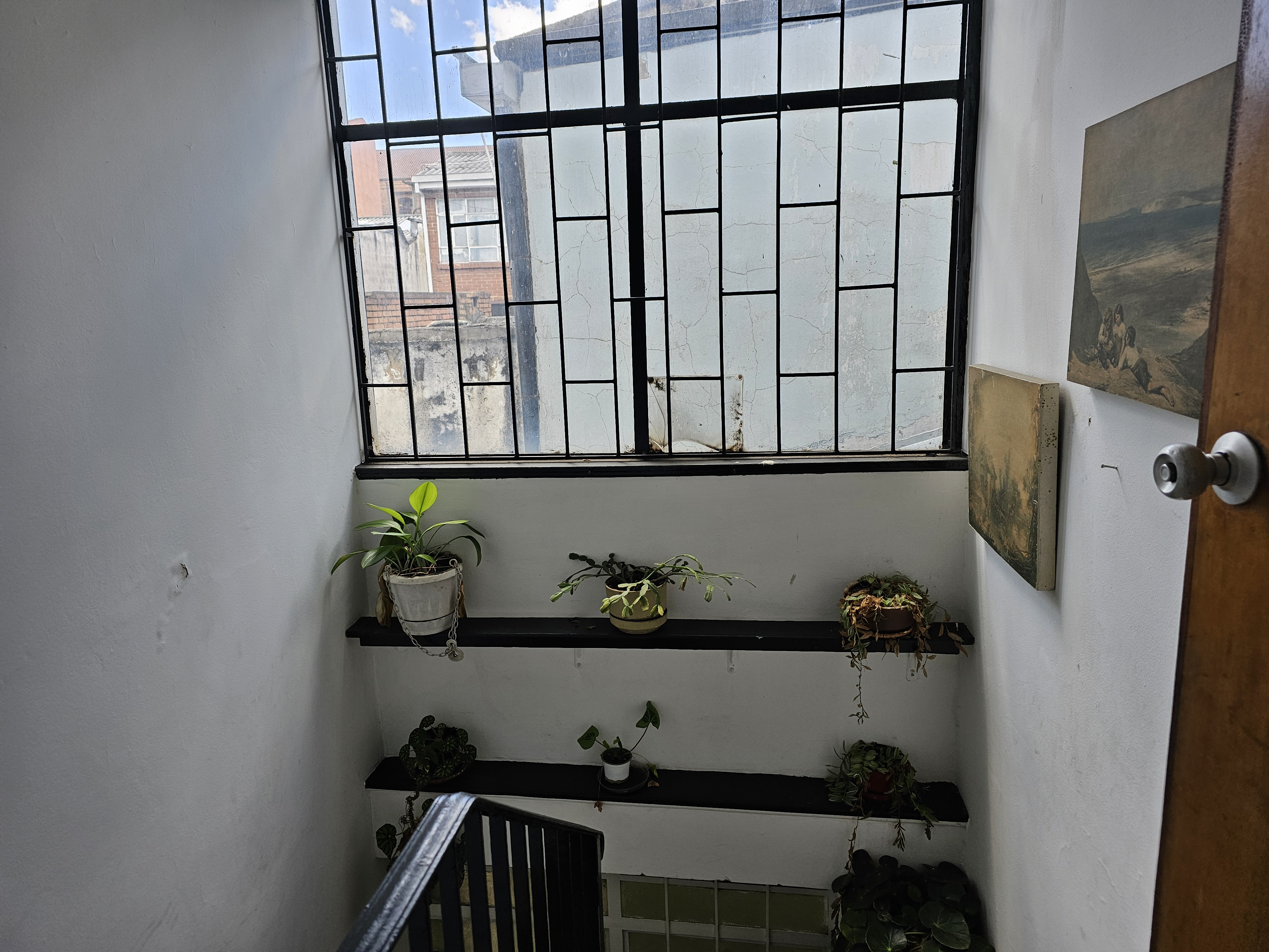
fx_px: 843
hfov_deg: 73.9
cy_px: 476
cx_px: 634
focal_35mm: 23
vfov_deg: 58.9
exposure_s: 1/207
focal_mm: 6.3
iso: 40
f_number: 1.7
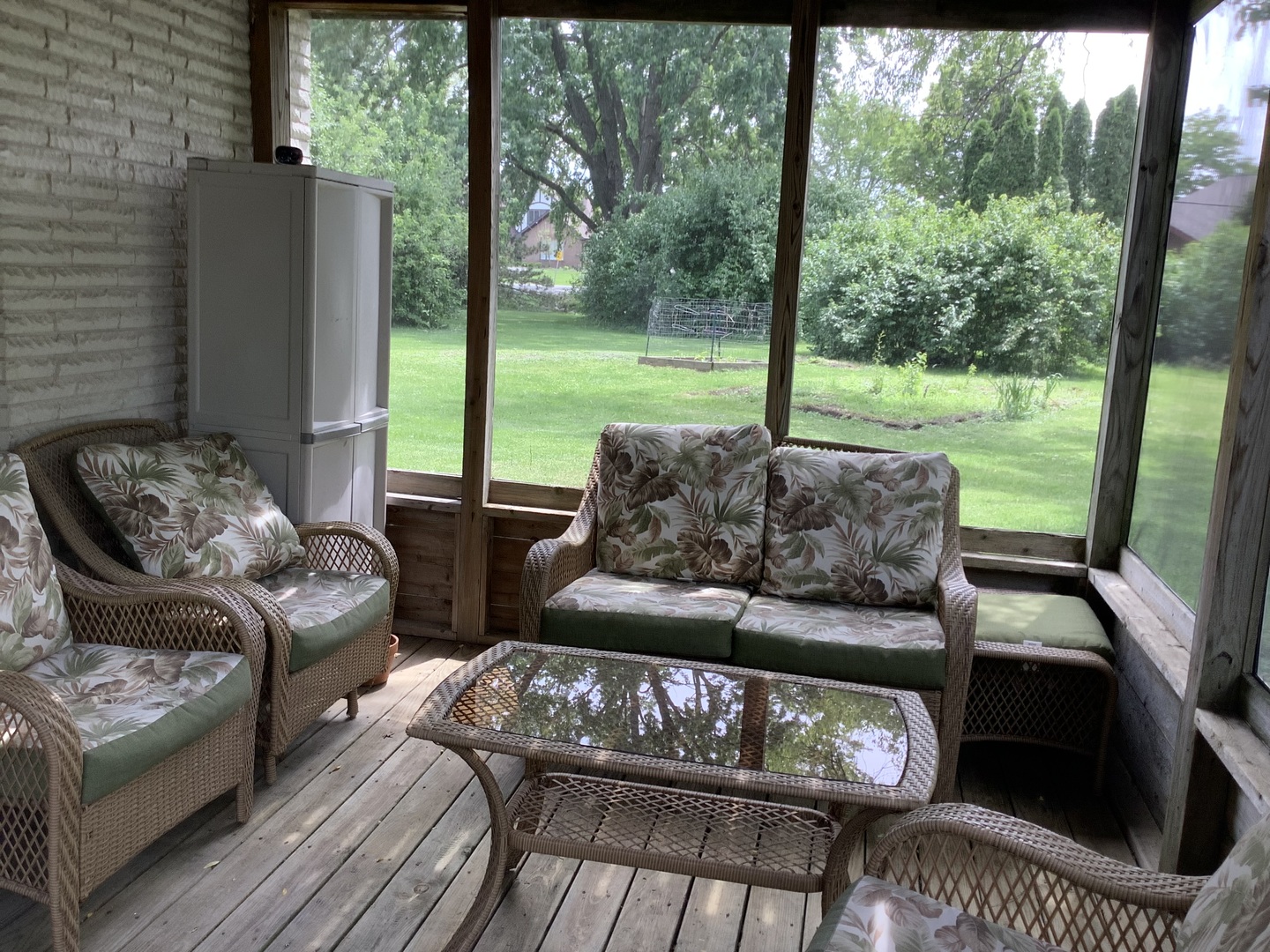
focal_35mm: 31
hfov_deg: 58.4
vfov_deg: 45.4
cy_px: 476
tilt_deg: -16.8
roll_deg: -1.3
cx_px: 635
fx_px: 1137
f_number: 2.4
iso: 40
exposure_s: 1/120
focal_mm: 3.3
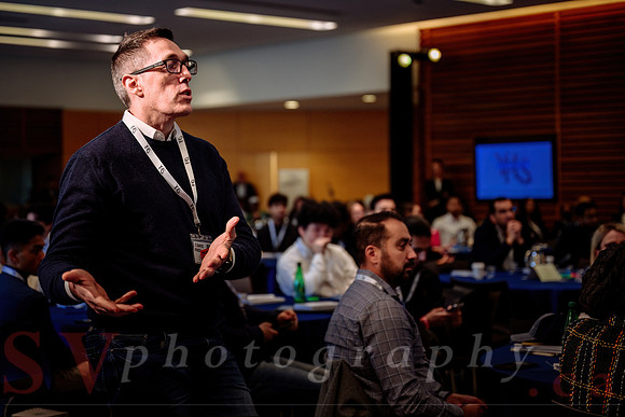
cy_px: 208
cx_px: 312
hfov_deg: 27.6
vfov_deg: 18.6
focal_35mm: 73
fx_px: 1272
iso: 640
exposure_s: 1/160
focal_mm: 70
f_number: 2.8
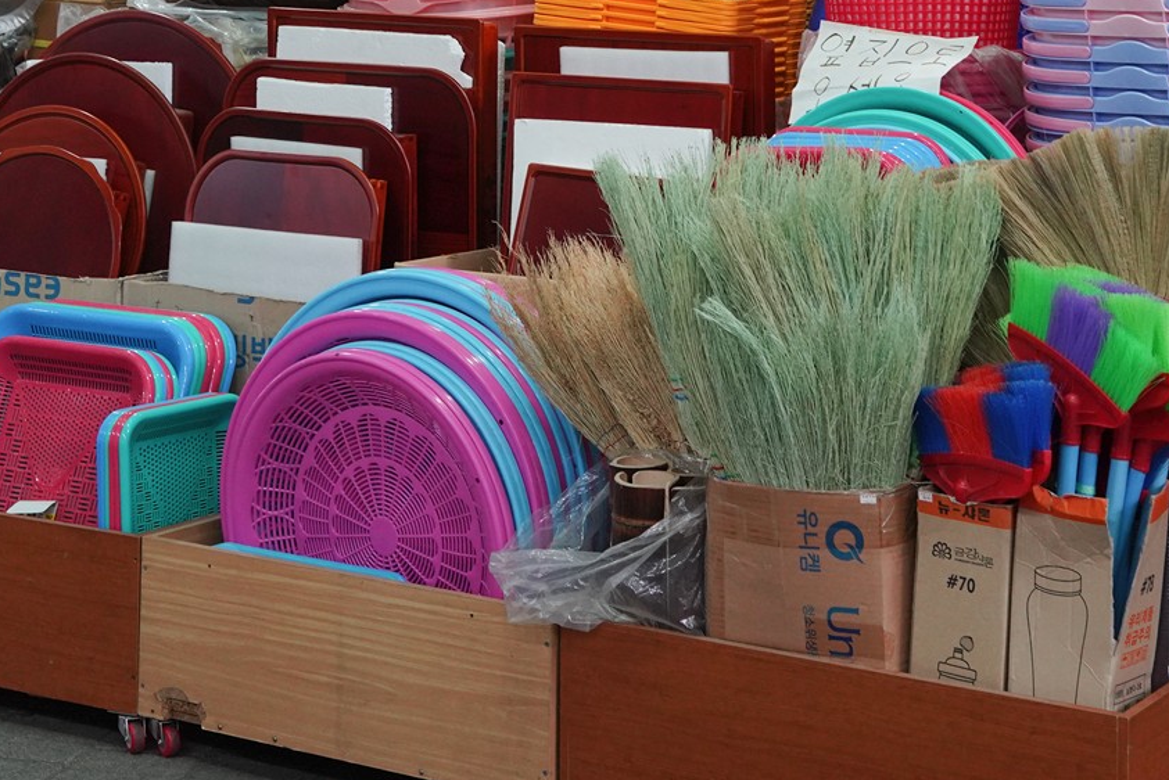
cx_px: 706
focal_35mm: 83
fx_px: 2696
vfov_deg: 16.0
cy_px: -91
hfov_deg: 24.4
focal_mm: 35
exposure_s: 1/100
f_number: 5.6
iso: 1600
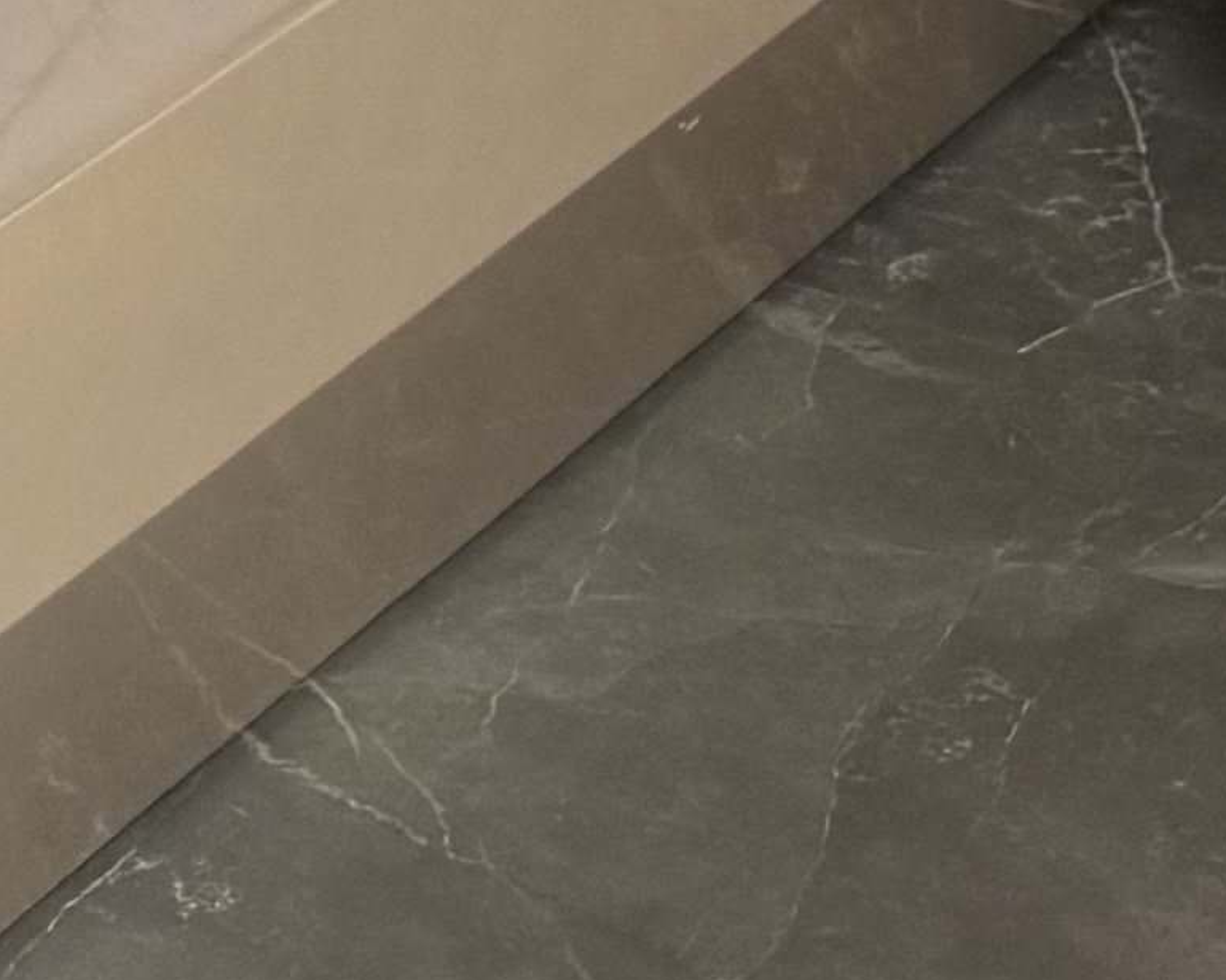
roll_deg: +1.3
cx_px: -1613
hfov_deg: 9.9
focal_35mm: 174
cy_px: -1802
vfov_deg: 7.9
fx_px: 6313
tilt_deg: -9.0
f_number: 1.78
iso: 125
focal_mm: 6.76
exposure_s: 1/60
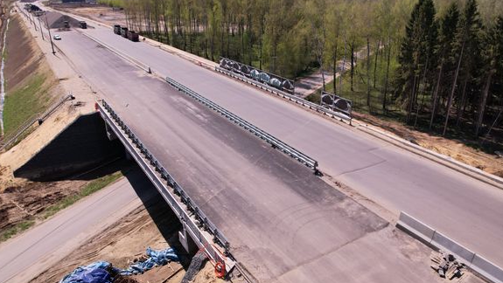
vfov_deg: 41.4
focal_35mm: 28
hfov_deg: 67.8
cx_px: 267
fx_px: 374
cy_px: 162
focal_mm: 8.38
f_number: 2.8
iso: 130
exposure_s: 1/80
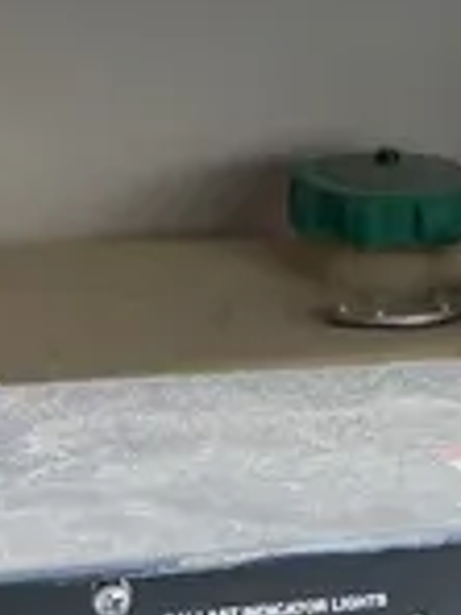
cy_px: 979
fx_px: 2291
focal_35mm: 129
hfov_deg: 11.3
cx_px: 552
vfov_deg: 14.1
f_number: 1.8
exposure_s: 1/188
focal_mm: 4.25
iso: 32
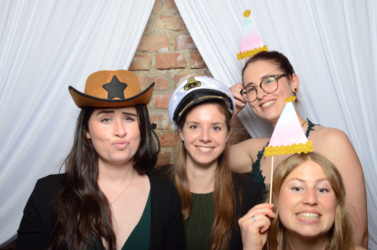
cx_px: 188
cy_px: 125
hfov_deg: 41.2
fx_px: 502
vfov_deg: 27.9
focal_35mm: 48
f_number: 5.6
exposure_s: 1/180
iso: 1600
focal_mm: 32
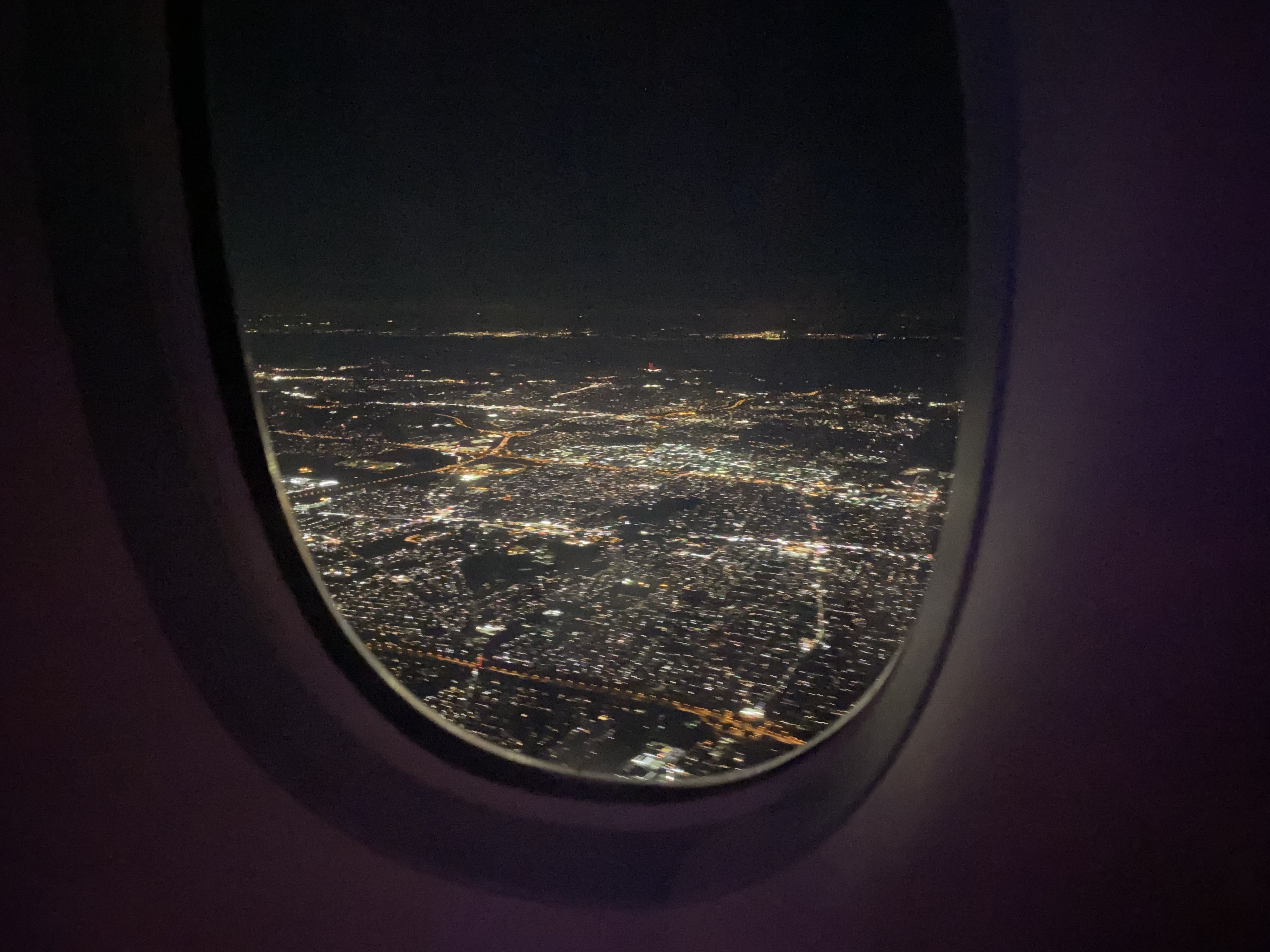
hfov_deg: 65.3
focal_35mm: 27
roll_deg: +1.0
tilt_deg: -11.9
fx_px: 991
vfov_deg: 51.3
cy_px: 460
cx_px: 617
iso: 3200
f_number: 1.8
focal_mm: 4.25
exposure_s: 1/4
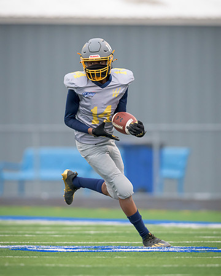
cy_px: 147
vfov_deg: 2.0
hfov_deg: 1.6
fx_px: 7837
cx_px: 73
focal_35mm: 959
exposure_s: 1/2000
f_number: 4
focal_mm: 500
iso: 2000
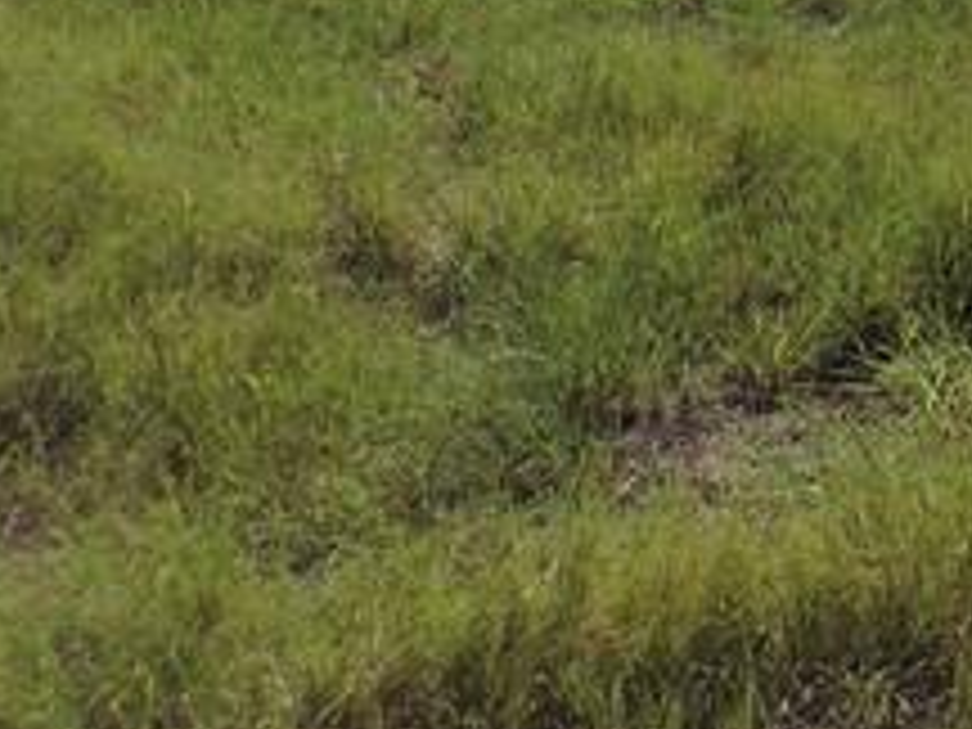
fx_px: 3201
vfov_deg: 11.7
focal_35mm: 114
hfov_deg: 14.0
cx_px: 2070
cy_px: -711
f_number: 3.7
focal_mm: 4.3
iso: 100
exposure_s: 1/1250
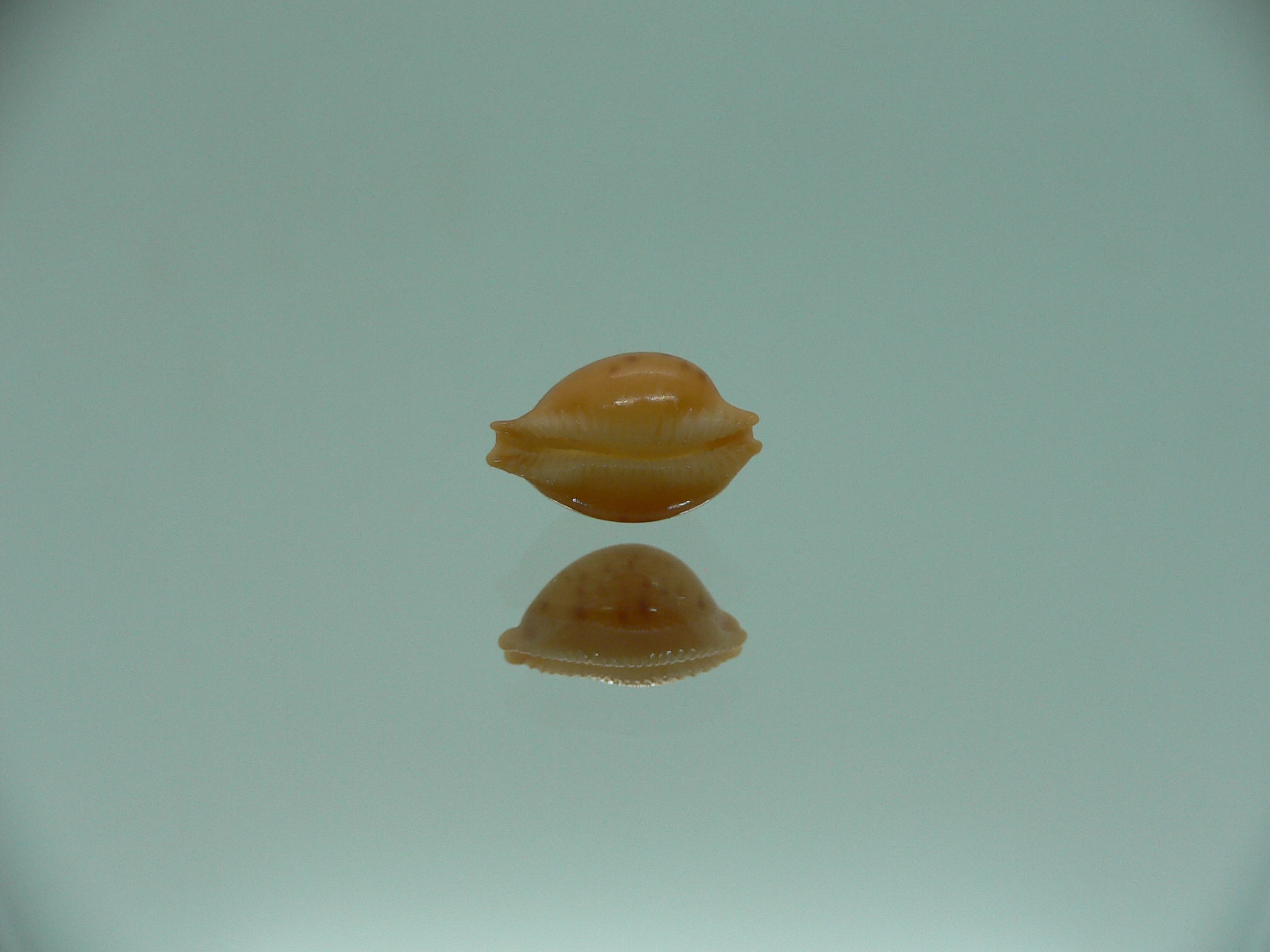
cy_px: 476
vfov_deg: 40.7
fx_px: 1284
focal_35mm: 35
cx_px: 635
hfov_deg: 52.6
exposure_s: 1/60
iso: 80
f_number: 2.8
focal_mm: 4.6
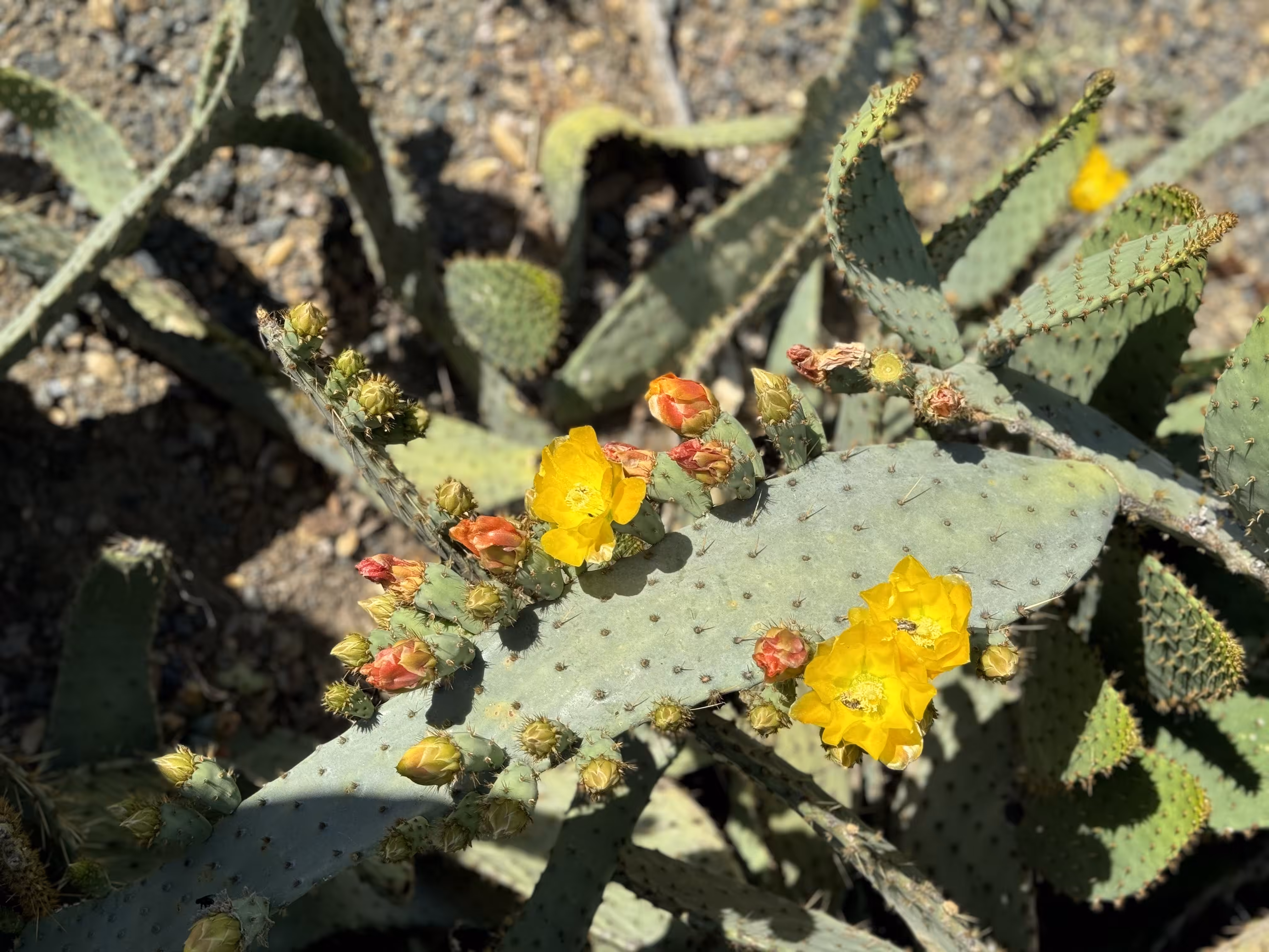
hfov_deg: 39.7
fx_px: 1760
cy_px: 476
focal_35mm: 48
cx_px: 634
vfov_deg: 30.3
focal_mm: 6.76
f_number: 1.78
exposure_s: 1/2959
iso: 64
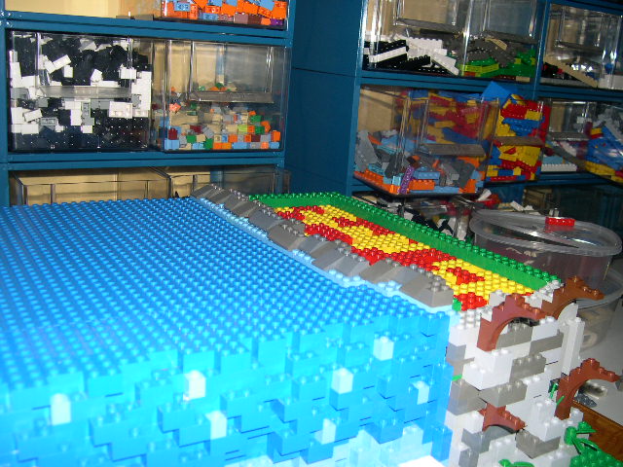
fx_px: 684
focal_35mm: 38
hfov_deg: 49.0
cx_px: 312
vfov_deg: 37.7
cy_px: 234
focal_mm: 8
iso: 100
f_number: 2.8
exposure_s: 1/60
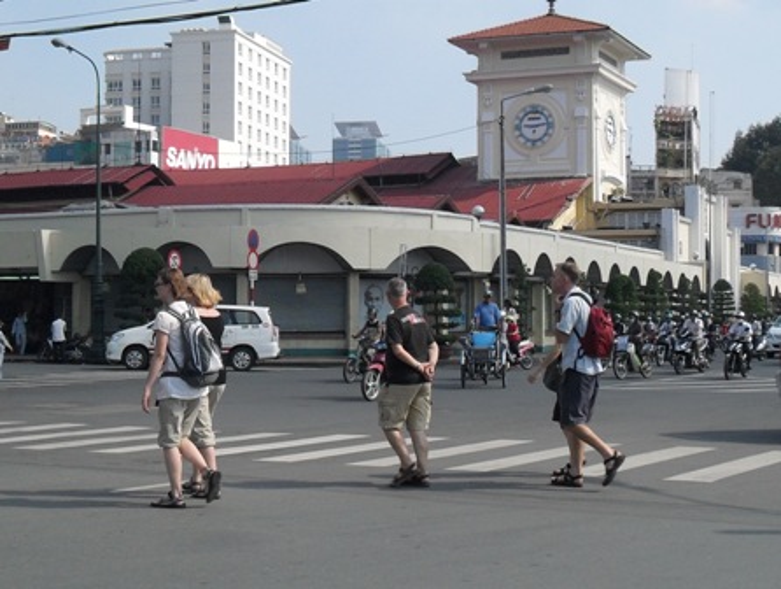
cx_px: 390
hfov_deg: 52.6
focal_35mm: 35
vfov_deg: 40.8
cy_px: 294
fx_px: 791
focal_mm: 6.2
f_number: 8.9
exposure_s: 1/125
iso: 100
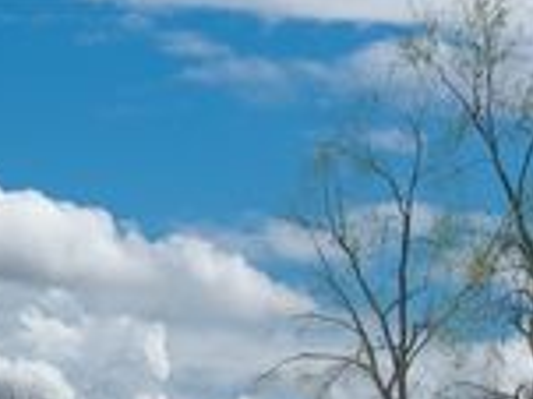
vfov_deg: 23.5
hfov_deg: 36.5
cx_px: 124
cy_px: 577
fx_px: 785
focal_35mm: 51
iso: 100
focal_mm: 16
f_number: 8
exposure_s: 1/500
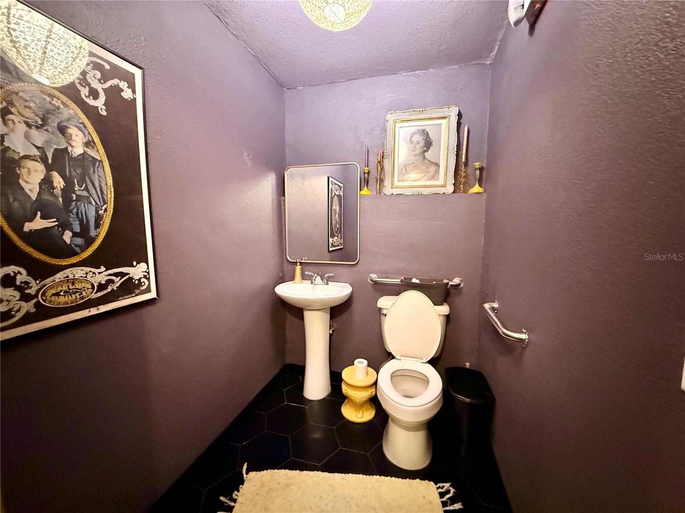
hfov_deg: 102.1
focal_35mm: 14
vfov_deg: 85.7
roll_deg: -0.2
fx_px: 277
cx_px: 342
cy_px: 256
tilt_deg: -6.7
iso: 1250
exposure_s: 1/40
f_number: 2.2
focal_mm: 2.22
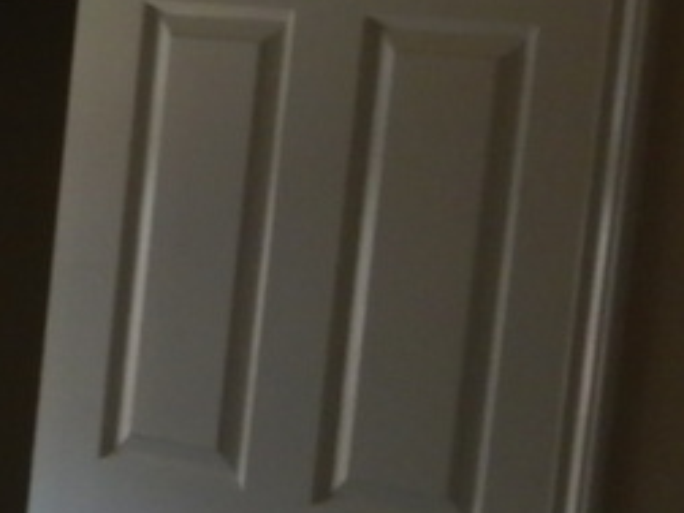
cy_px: 258
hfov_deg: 13.0
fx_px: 2707
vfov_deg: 10.8
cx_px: -567
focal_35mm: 137
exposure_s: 1/30
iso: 140
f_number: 2.8
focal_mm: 4.3
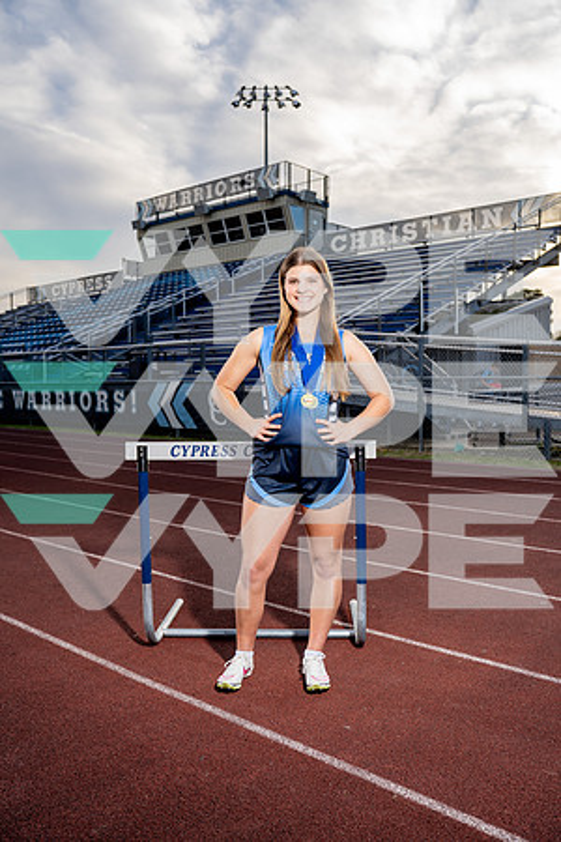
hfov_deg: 41.1
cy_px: 421
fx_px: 748
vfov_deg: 58.7
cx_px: 280
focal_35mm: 32
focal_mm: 32
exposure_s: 1/250
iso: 100
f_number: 4
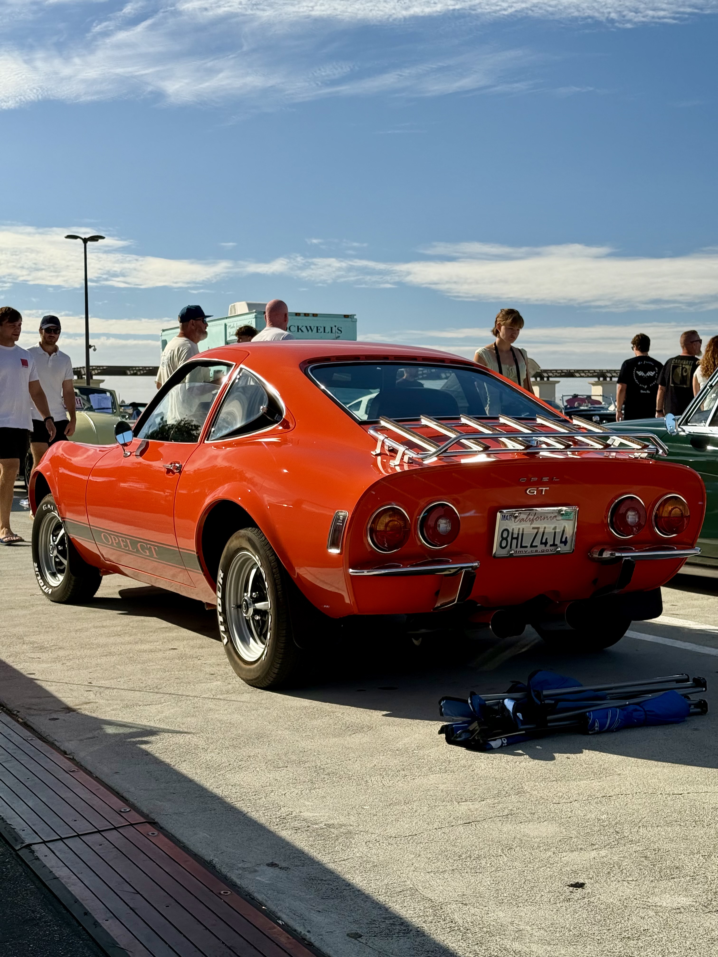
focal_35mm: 48
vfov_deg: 39.7
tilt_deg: -1.4
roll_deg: +1.3
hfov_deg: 30.3
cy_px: 478
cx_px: 359
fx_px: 1327
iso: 80
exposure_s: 1/2088
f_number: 1.78
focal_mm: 6.76
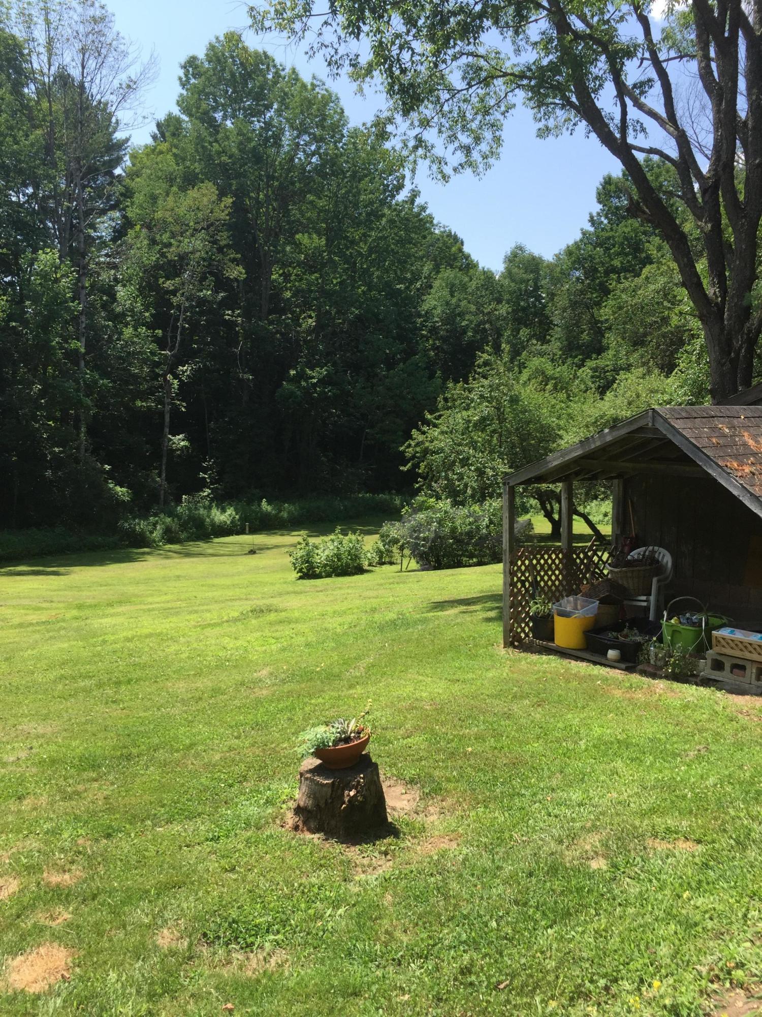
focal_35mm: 29
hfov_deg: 48.2
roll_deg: -0.2
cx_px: 381
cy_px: 508
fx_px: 851
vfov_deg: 61.7
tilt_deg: -6.1
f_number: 2.2
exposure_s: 1/1163
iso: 32
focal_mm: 4.15
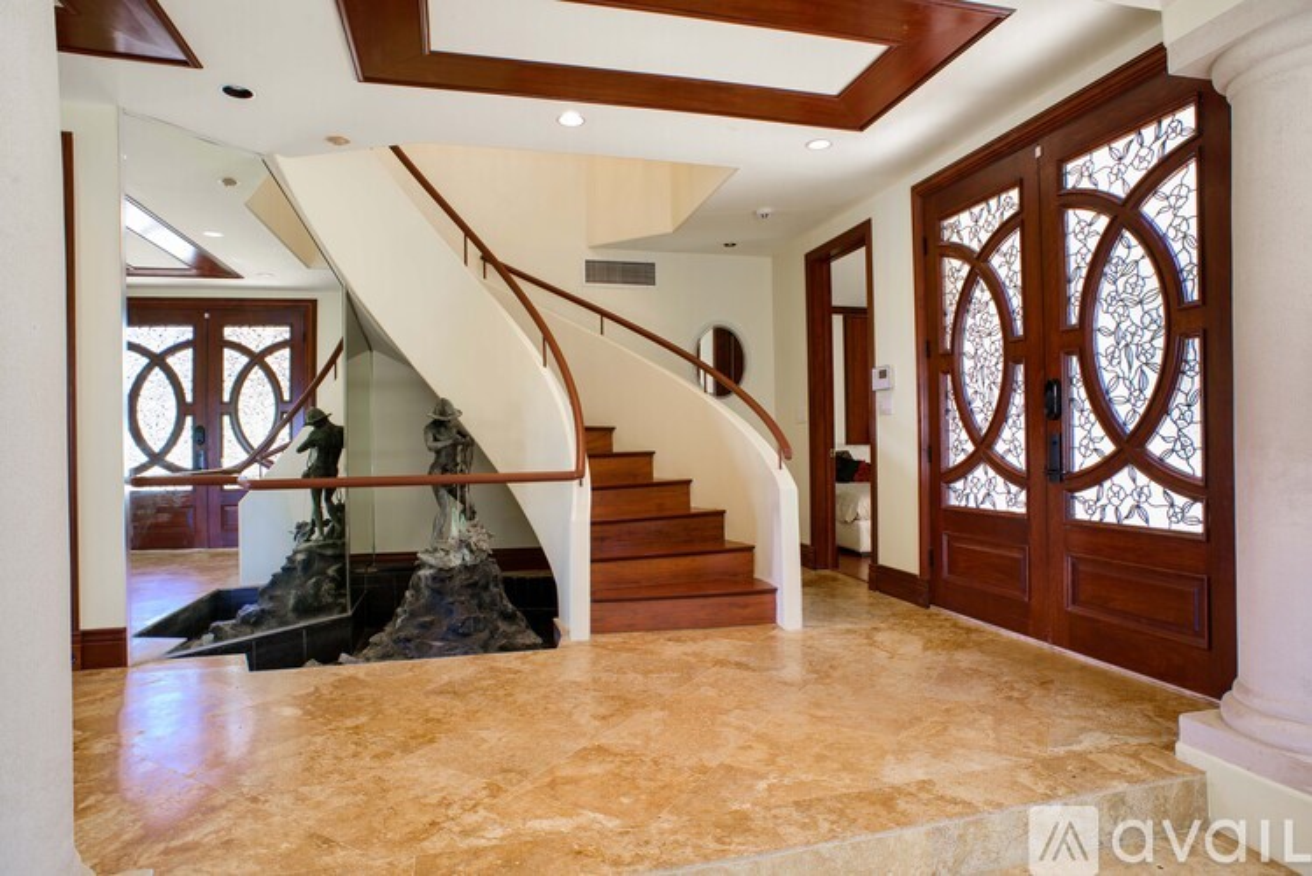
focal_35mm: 20
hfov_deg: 84.0
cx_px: 656
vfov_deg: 62.0
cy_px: 438
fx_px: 729
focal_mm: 20
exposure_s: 2.5
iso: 31
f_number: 9
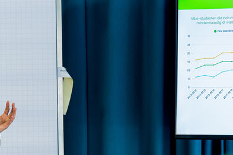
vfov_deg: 5.8
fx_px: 1527
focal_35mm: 236
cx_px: 128
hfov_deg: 8.7
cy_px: 117
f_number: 2.8
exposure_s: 1/320
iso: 1250
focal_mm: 82
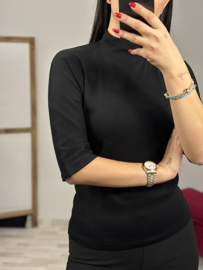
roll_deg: +1.9
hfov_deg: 30.3
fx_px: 375
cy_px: 135
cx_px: 102
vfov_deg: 39.7
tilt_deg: -30.9
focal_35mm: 48
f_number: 1.78
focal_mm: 6.86
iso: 125
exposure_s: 1/100
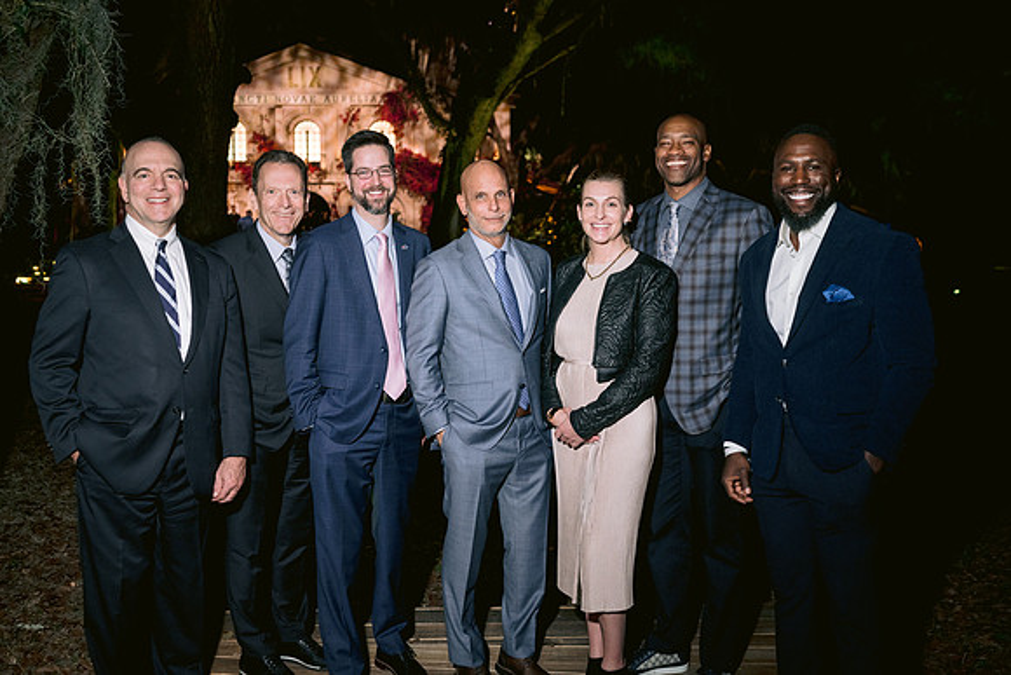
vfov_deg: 37.6
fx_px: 992
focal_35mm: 35
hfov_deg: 54.0
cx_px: 506
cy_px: 338
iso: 800
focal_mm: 35
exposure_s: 1/80
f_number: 3.5
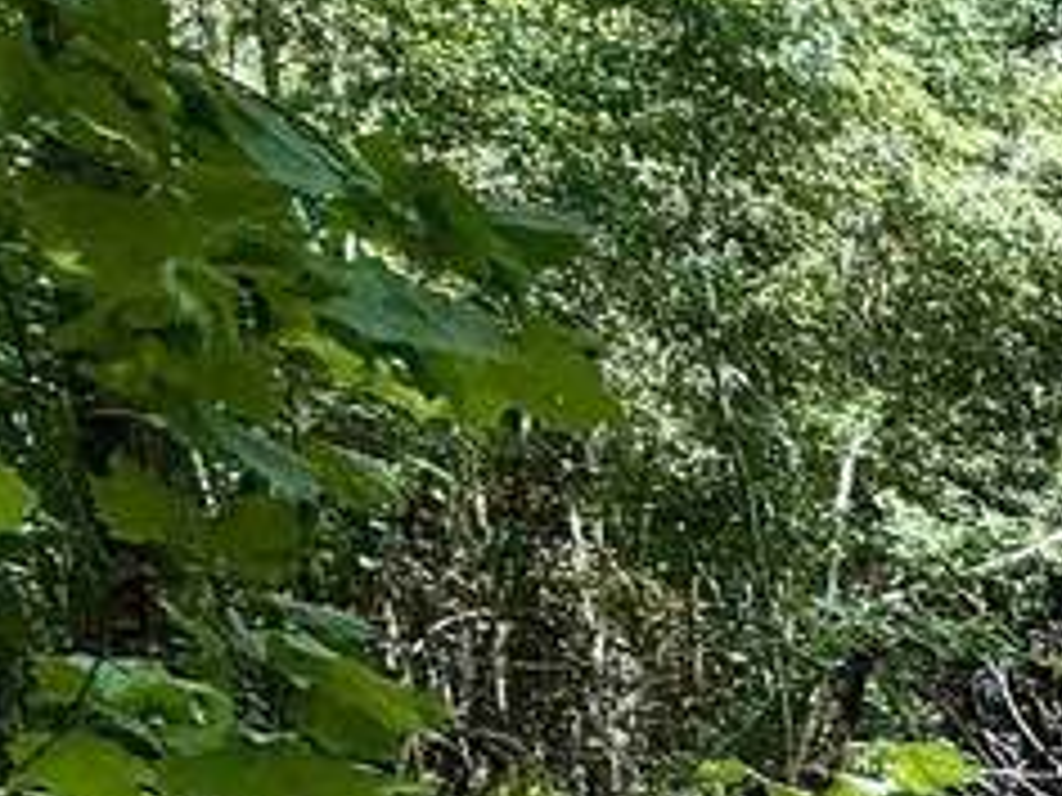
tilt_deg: -11.2
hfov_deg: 16.5
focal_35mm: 76
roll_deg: -2.6
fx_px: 2332
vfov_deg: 16.8
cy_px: 1336
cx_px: 2326
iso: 50
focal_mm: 2.22
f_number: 2.2
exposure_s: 1/308
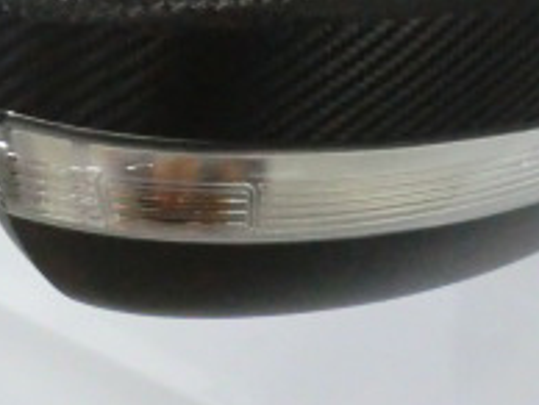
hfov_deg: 22.0
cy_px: -28
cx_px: 320
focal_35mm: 89
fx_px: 1388
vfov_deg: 16.2
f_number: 3.2
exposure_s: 1/60
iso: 500
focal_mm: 4.9
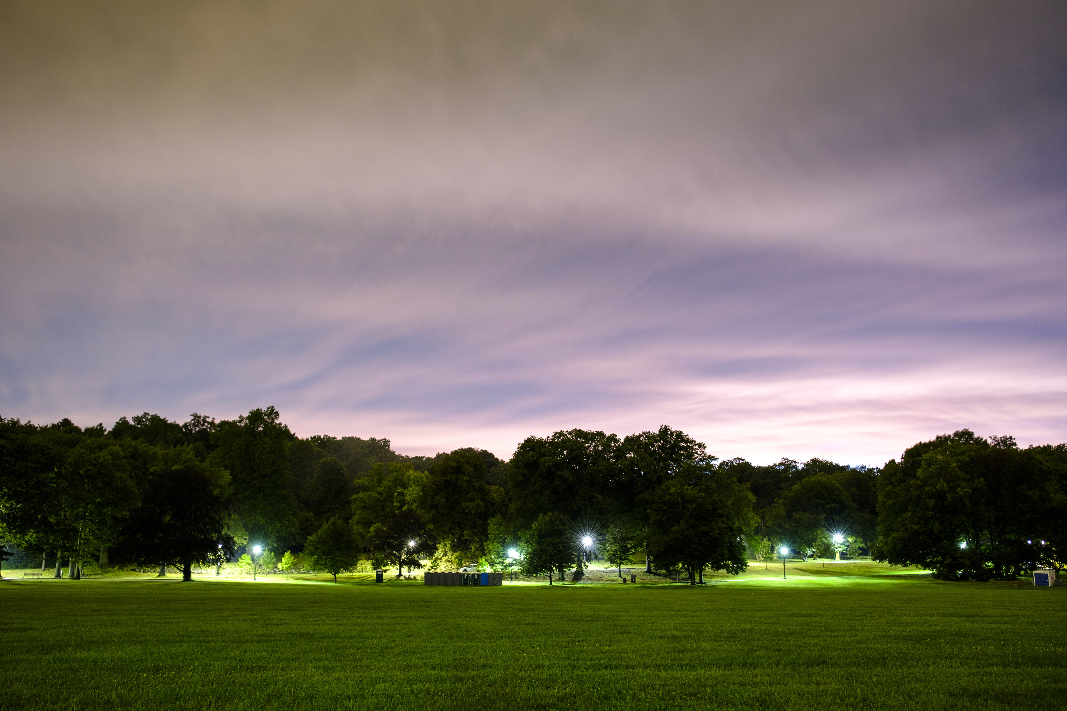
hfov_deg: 54.4
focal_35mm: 35
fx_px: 1037
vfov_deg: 37.9
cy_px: 356
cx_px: 534
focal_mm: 23
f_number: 2.8
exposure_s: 12
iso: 200
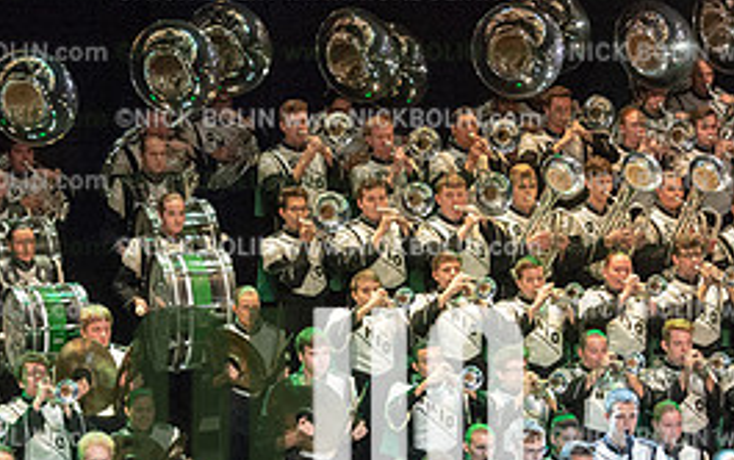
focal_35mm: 234
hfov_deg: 9.0
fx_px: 4684
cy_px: 438
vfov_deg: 5.6
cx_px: 327
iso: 8000
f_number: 2.8
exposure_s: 1/2000
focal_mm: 105
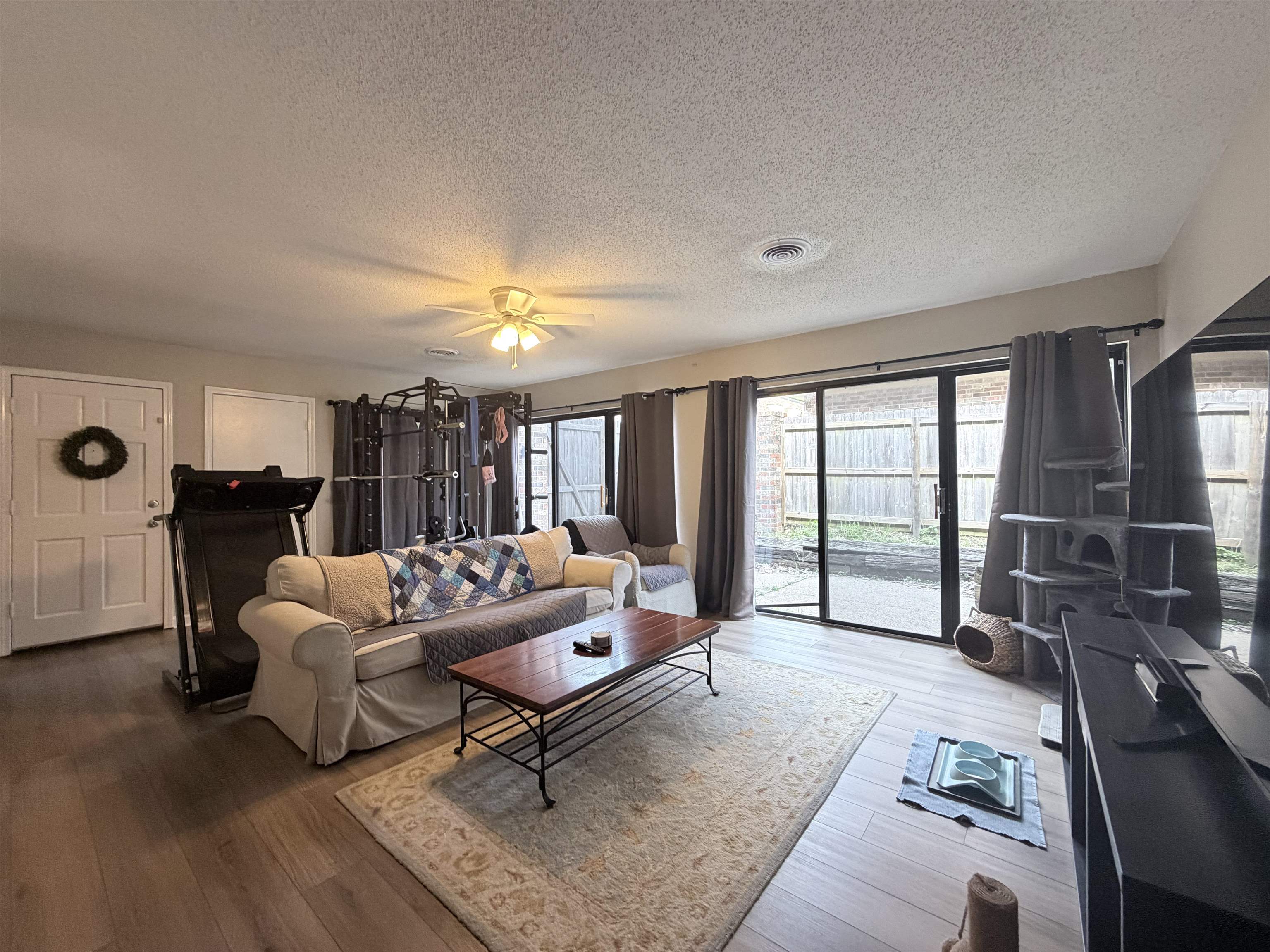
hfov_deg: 102.1
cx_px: 635
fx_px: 514
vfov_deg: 85.7
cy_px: 476
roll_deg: +0.3
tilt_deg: +0.1
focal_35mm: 14
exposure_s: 1/60
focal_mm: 2.22
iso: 200
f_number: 2.2
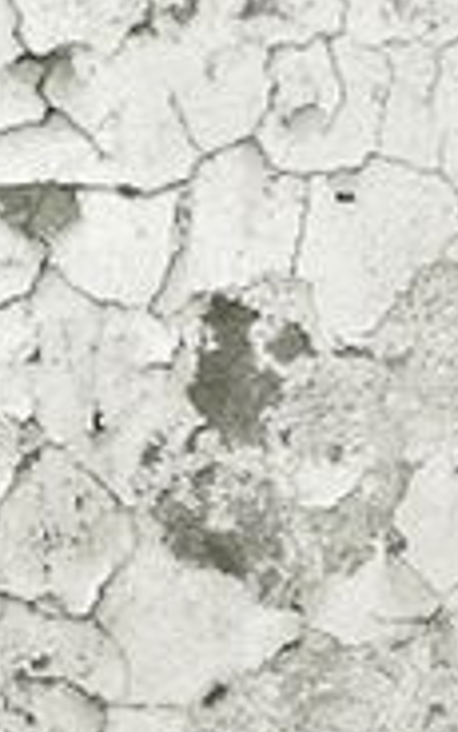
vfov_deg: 5.6
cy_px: 227
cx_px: 341
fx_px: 7449
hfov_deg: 3.5
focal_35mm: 373
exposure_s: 1/125
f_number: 11
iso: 200
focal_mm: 50
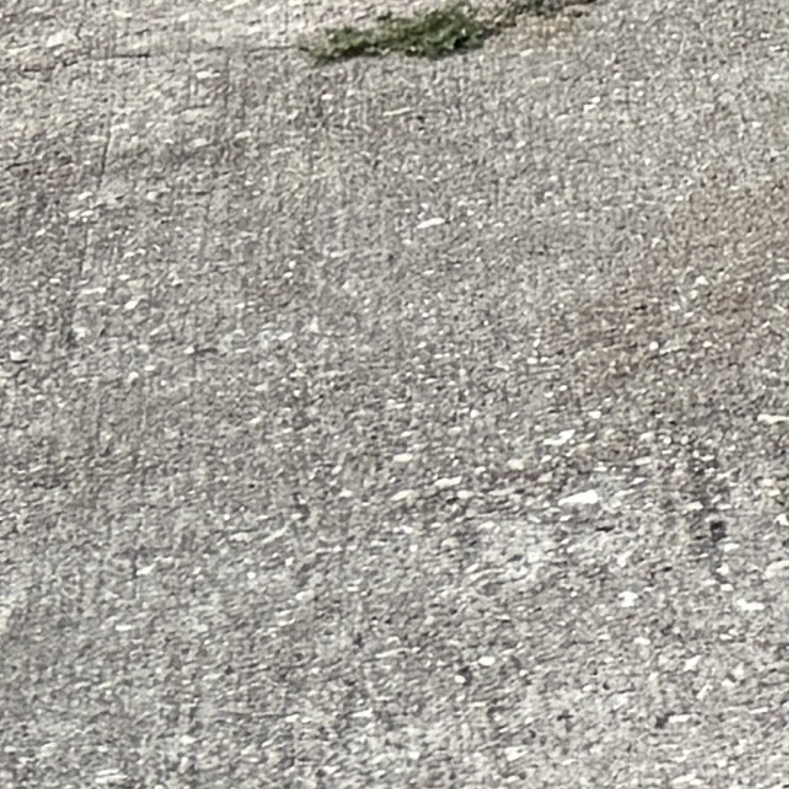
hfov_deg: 6.3
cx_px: 3290
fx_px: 5751
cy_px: -1488
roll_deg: +3.8
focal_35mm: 223
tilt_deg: -7.2
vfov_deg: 7.1
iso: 100
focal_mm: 6.76
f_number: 1.78
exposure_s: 1/2299
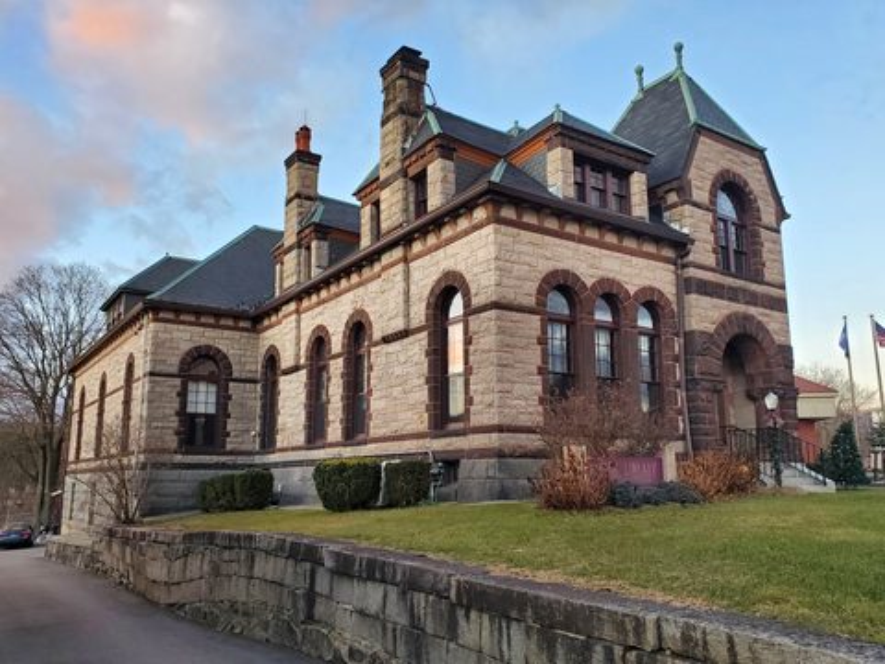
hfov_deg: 67.3
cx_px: 442
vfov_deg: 53.1
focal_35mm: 26
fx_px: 665
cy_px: 332
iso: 80
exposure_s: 1/120
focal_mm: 4.3
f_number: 2.4
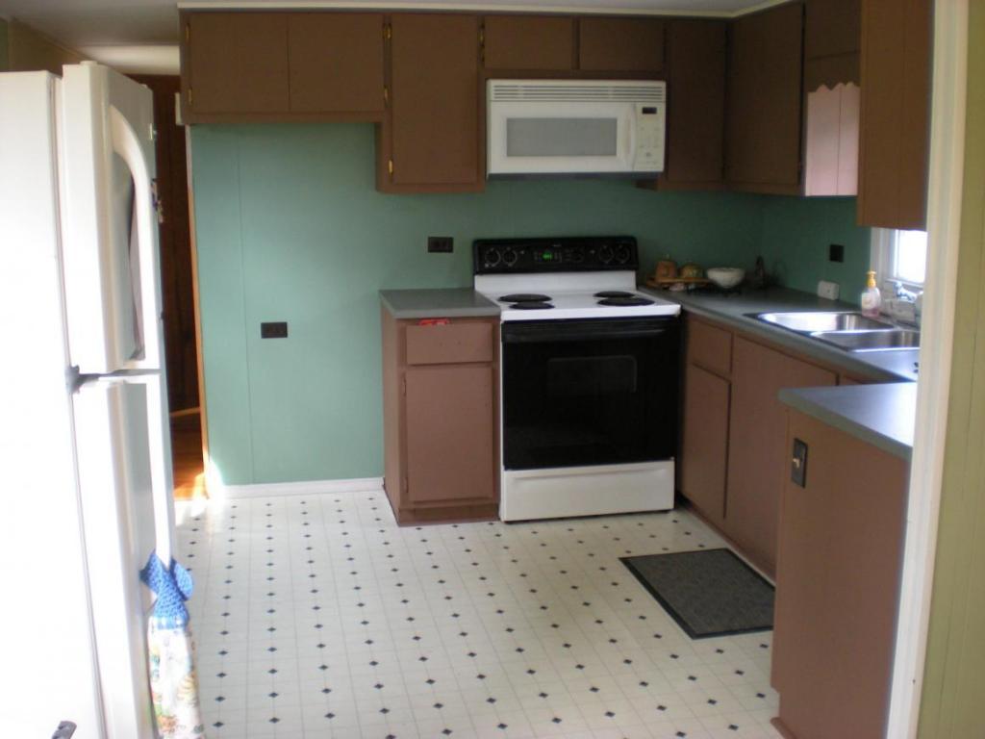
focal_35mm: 38
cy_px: 370
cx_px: 492
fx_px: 1081
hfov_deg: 49.0
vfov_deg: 37.7
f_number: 3.1
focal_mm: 6.3
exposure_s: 1/51.2
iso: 200
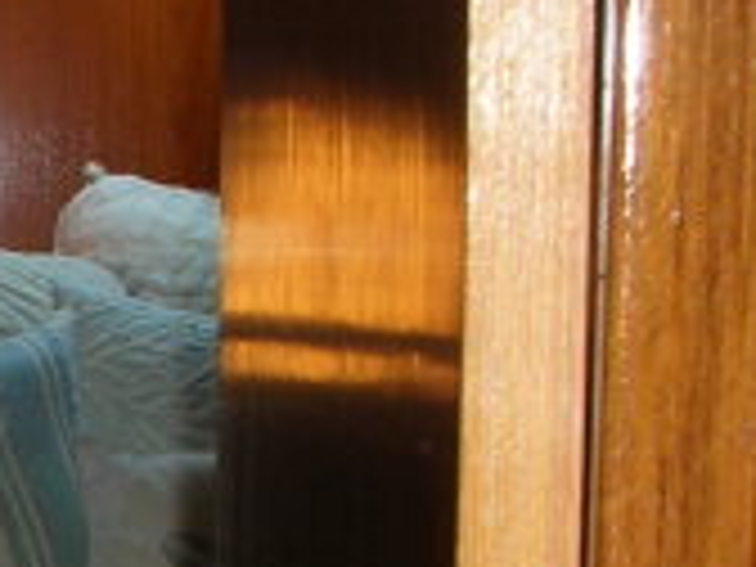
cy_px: 796
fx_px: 3647
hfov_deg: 11.1
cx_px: -554
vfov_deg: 8.7
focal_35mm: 167
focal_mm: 5.8
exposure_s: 1/60.1
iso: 53
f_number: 3
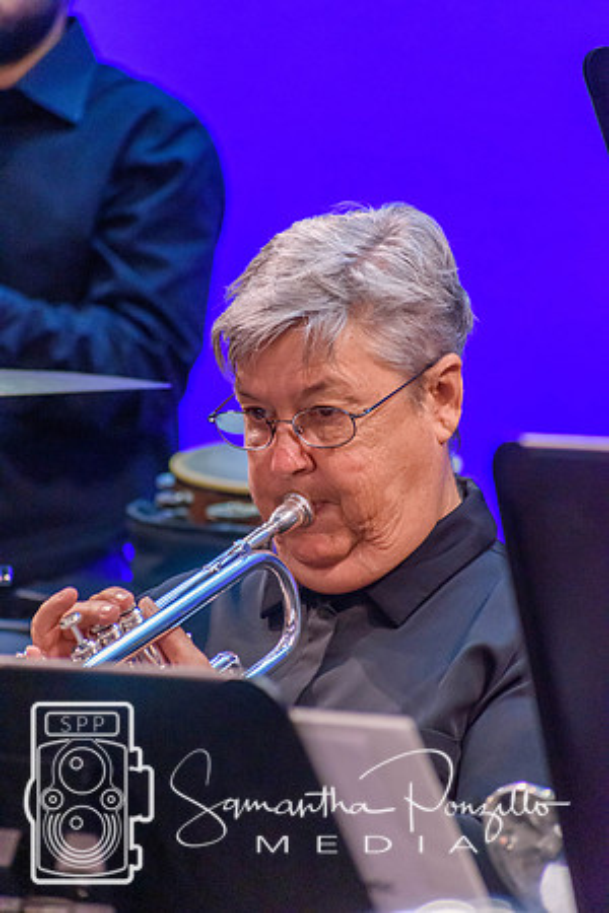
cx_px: 304
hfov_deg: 4.0
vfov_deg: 6.0
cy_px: 456
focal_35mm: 345
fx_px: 8754
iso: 4000
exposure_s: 1/500
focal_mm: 230
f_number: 5.6
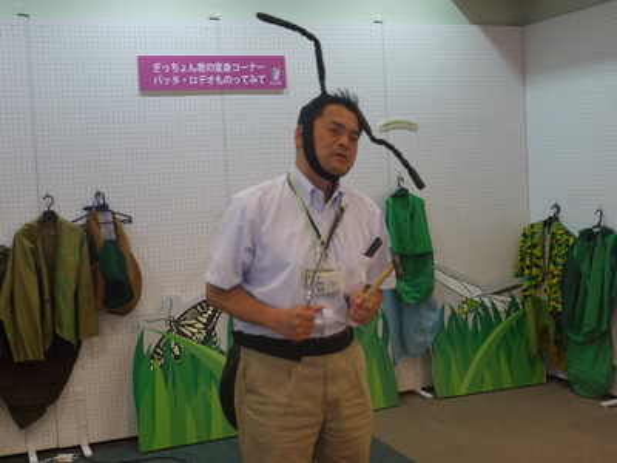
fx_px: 820
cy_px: 232
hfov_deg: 41.2
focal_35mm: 46
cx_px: 308
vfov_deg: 31.5
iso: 400
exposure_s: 1/20
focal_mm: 23
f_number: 4.8
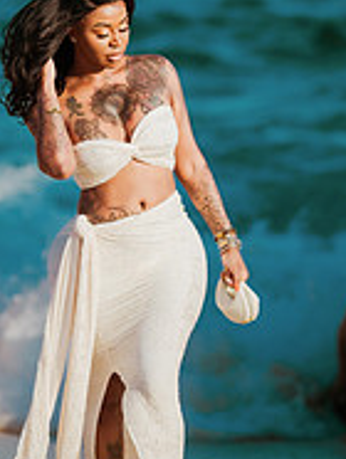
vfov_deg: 6.3
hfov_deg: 4.7
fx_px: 4175
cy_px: 59
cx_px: 151
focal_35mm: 314
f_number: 1.8
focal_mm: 135
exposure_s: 1/8000
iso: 100
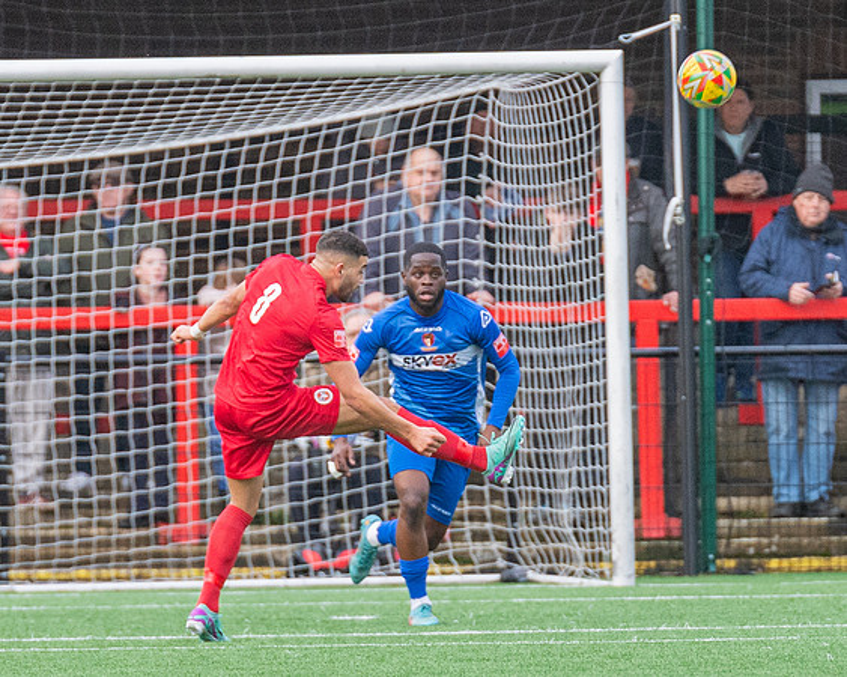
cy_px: 299
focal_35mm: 910
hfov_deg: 2.1
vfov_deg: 1.7
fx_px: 22795
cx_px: 459
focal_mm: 300
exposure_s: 1/1600
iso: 1600
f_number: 4
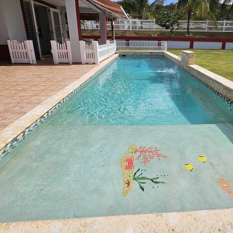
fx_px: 152
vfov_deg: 74.0
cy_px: 93
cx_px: 151
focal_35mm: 20
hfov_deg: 73.1
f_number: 2.2
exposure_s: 1/4187
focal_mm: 2.2
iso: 50
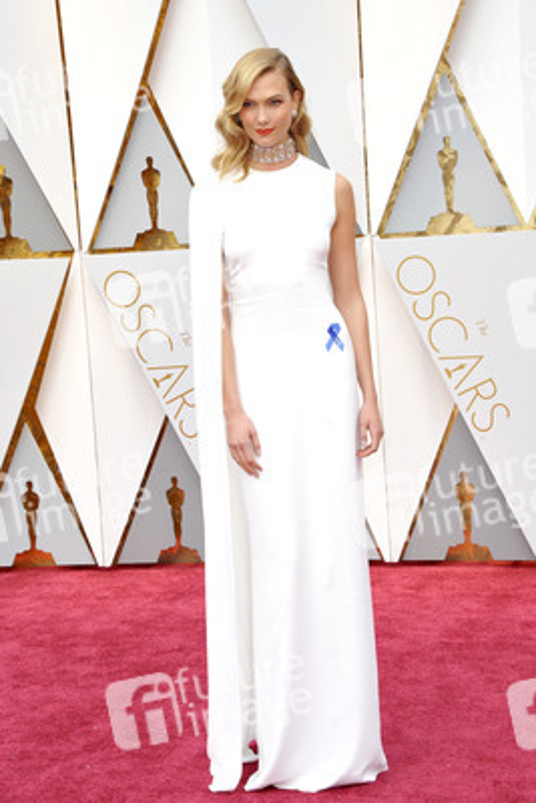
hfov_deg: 18.9
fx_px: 1606
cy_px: 402
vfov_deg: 28.1
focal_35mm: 72
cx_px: 268
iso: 1000
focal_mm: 72
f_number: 8
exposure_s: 1/250
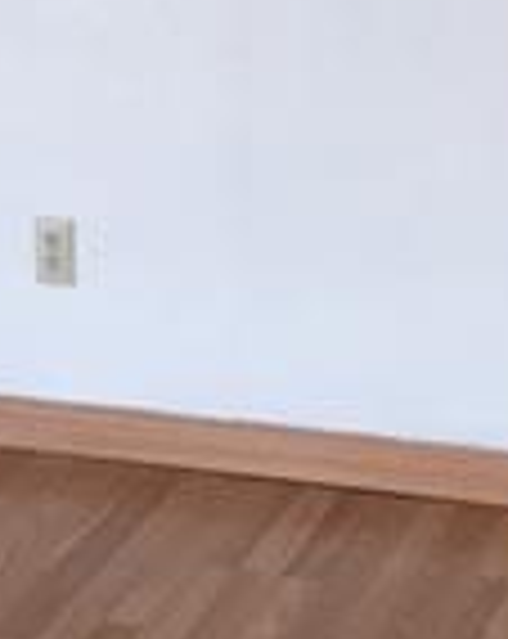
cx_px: 288
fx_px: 2413
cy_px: -144
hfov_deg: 12.0
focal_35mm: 128
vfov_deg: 14.5
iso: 32
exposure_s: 1/40
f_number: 2.2
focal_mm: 4.15
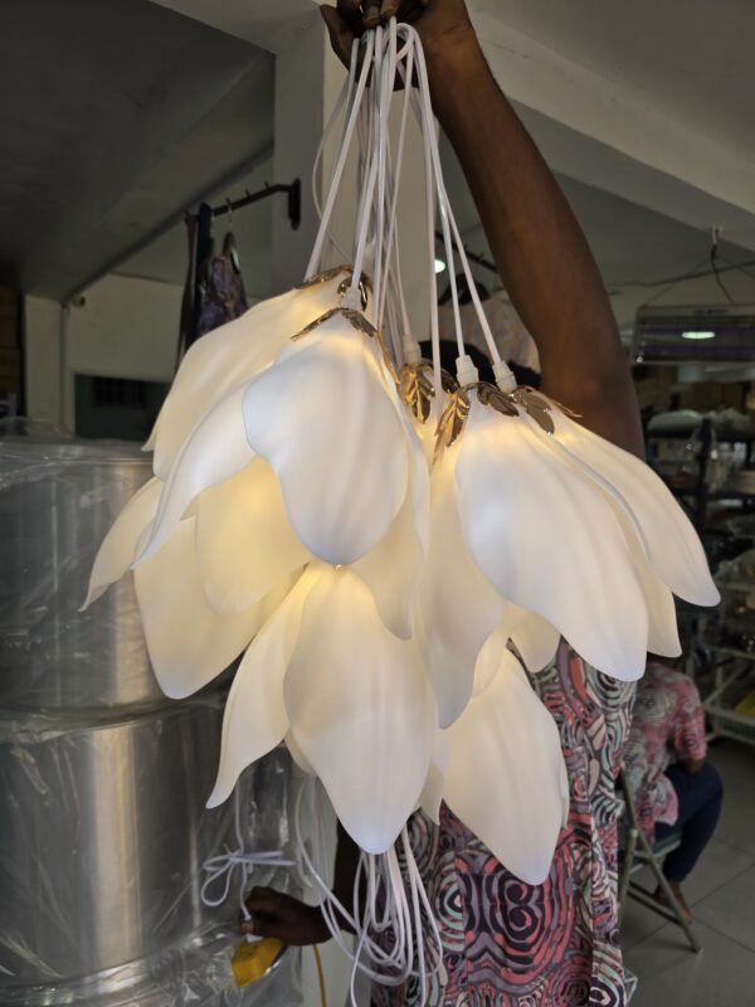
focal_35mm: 23
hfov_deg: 58.9
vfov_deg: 73.9
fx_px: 669
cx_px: 378
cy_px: 504
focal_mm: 6.3
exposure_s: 1/128
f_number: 1.7
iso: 12
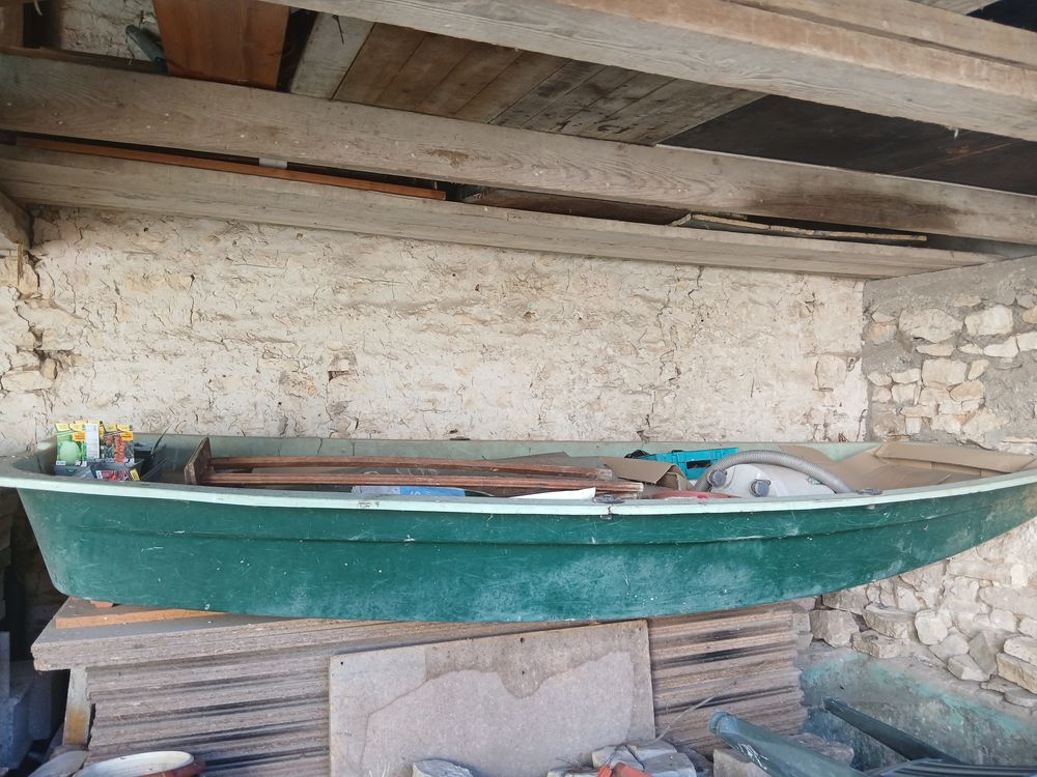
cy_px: 388
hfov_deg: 67.3
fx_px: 779
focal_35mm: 26
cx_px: 518
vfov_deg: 53.1
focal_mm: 3.98
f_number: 1.8
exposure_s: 1/50
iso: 50
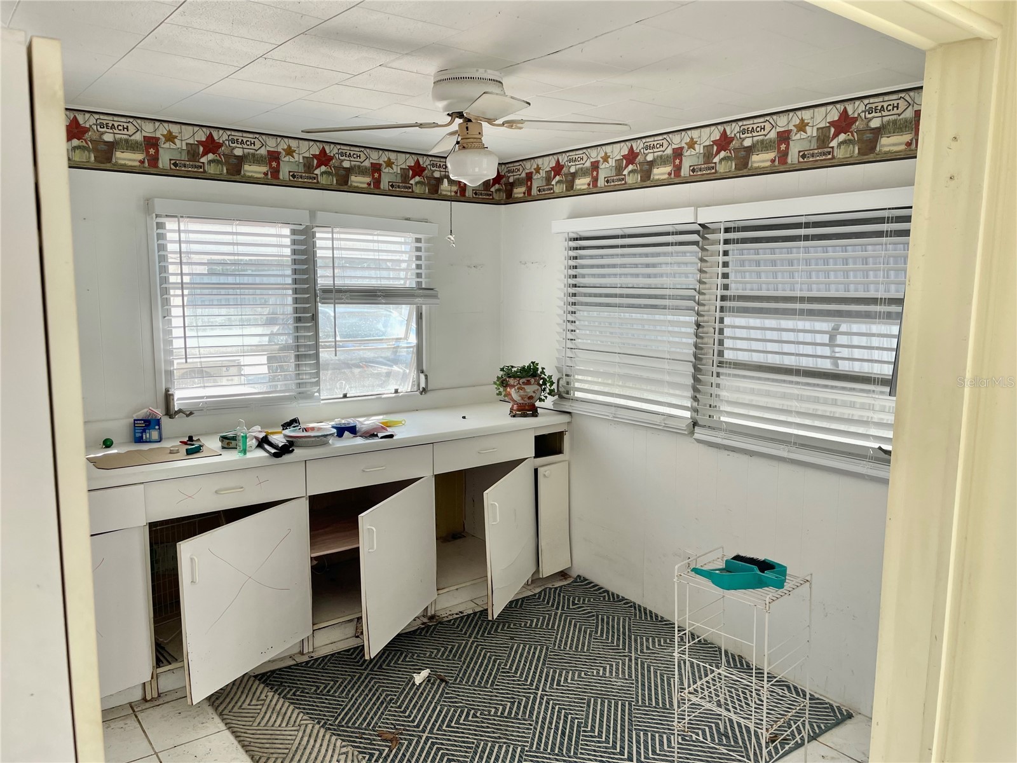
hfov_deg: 67.3
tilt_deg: -9.0
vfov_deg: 53.1
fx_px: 764
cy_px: 382
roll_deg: -0.3
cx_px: 508
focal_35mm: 26
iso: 32
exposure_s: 1/172
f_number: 1.6
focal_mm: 4.2
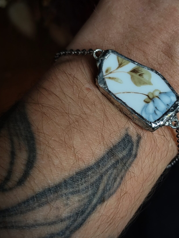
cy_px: 92
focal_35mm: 71
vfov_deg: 27.3
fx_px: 490
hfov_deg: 20.6
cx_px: 127
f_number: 1.65
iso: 200
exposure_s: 1/50
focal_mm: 6.19
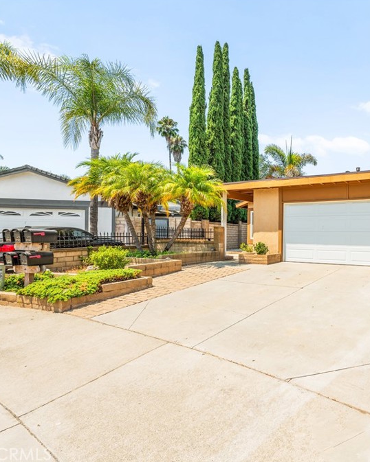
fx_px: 274
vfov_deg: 80.4
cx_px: 313
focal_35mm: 20
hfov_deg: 60.6
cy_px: 230
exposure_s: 1/250
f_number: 8
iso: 80
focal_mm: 14
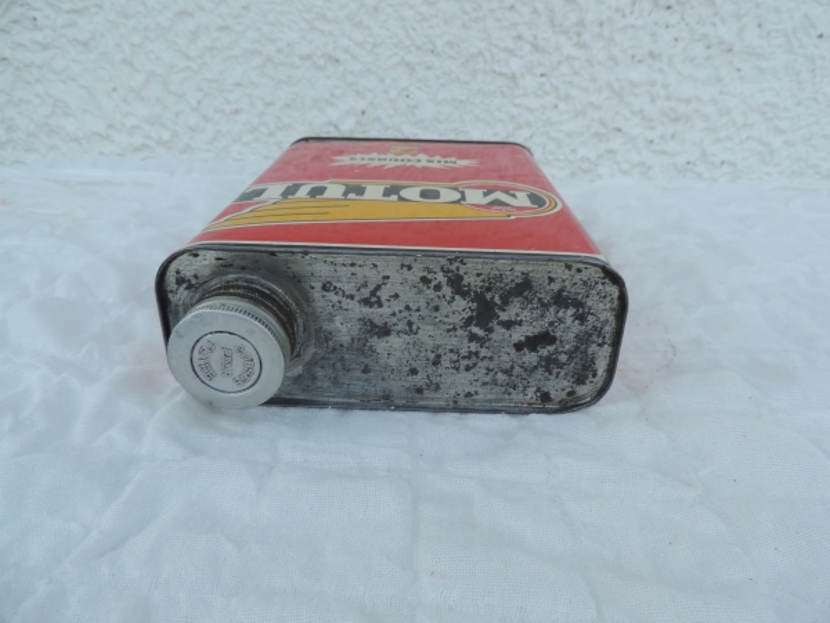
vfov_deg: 56.8
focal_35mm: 24
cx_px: 415
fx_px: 575
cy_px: 312
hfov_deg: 71.6
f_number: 3
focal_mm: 4.3
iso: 80
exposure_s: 1/200
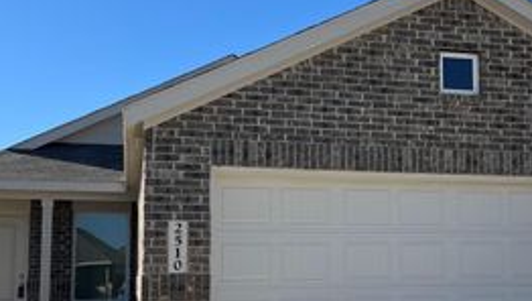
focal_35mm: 54
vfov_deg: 22.2
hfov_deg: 38.1
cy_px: 196
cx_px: 343
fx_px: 763
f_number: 1.5
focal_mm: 5.7
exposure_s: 1/3831
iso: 50
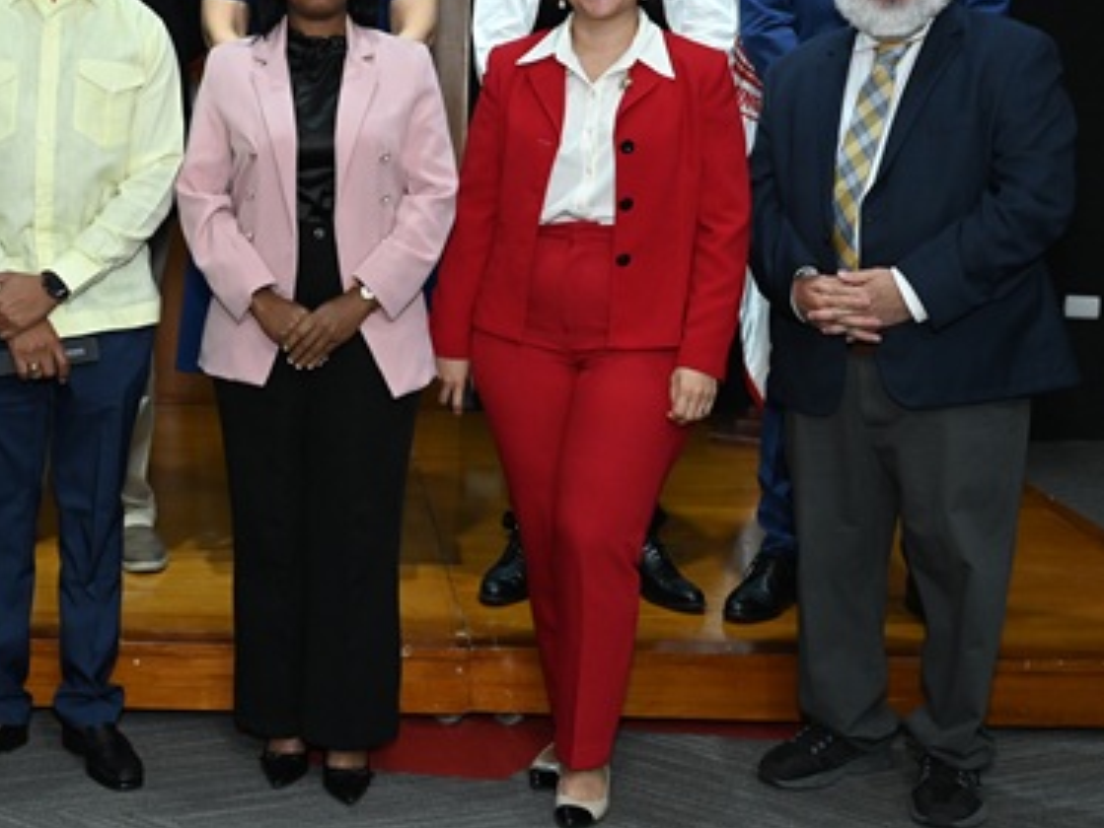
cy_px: 176
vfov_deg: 23.0
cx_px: 249
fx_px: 2010
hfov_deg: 30.1
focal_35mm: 63
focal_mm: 34
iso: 2500
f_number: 5
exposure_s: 1/200
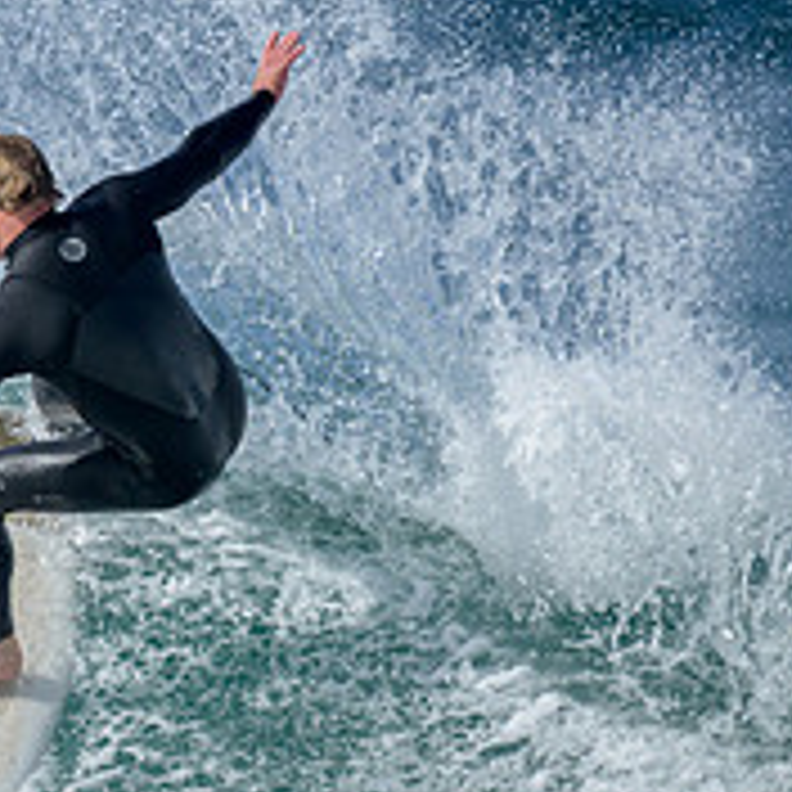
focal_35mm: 2241
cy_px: 722
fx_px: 58009
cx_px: -176
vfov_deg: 0.8
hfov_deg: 0.8
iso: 320
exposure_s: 1/2500
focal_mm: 800
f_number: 6.3
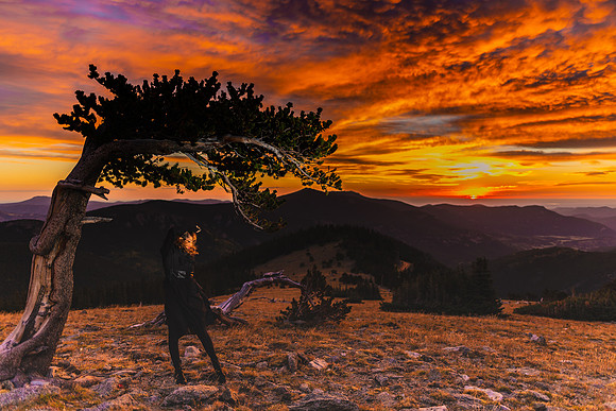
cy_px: 206
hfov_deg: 73.7
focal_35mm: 24
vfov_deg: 53.2
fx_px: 411
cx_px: 308
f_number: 1.4
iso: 100
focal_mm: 24
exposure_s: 1/250
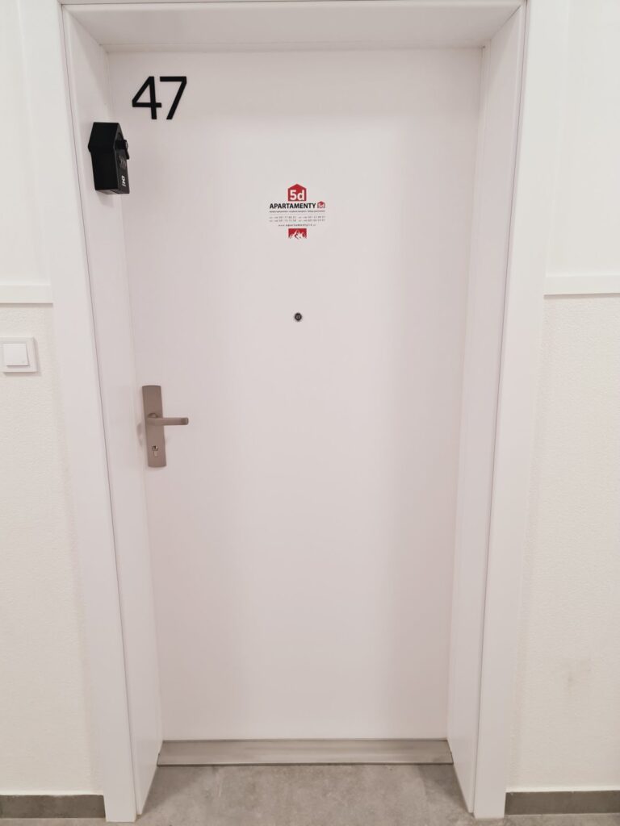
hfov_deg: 54.9
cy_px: 413
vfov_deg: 69.4
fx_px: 597
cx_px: 310
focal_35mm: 25
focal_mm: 7
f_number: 1.8
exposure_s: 1/100
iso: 80
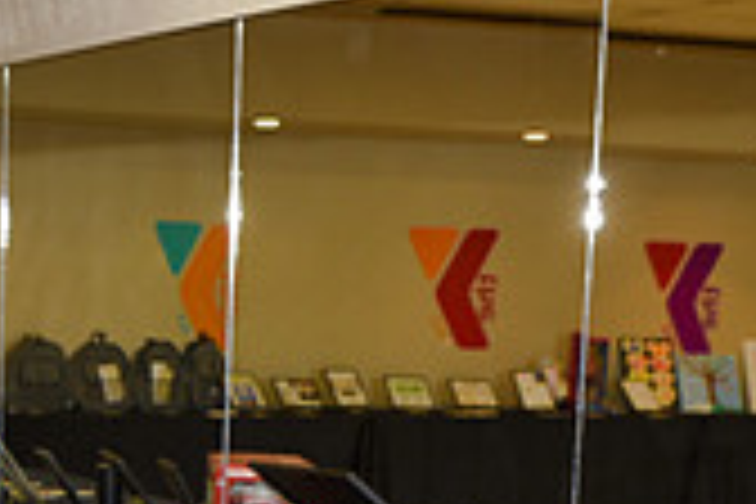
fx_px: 2541
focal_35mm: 121
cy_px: 862
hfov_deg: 16.8
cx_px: 166
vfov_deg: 10.7
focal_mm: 35
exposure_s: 1/60
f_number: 5
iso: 200
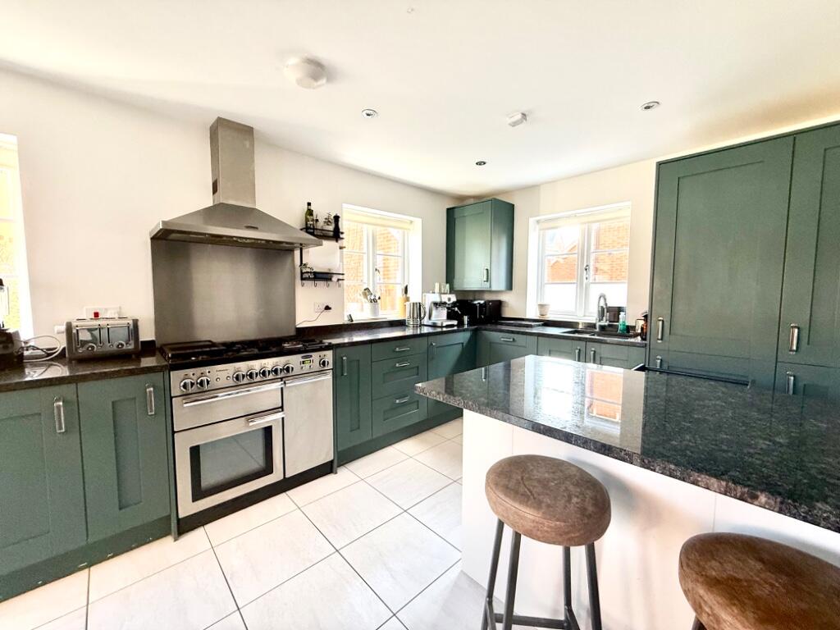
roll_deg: +0.4
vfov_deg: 85.7
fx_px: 340
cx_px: 420
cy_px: 315
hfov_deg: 102.1
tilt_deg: -3.1
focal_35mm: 14
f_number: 2.2
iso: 160
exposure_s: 1/99
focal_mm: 2.22
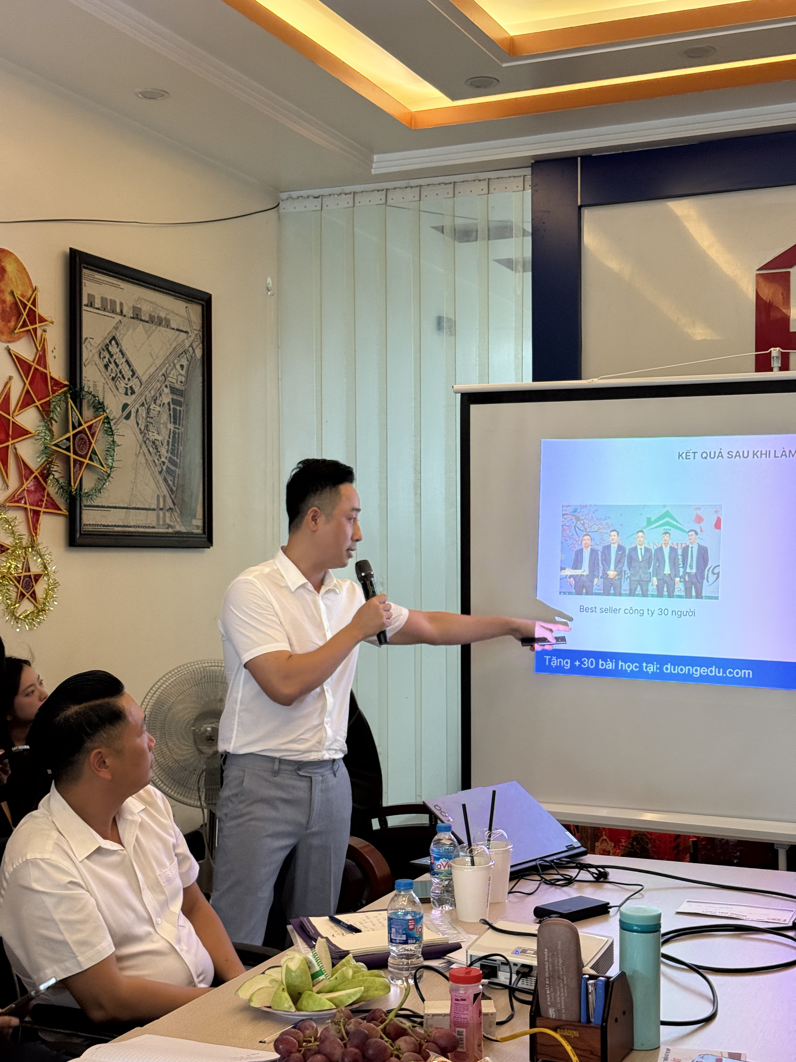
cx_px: 398
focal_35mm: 48
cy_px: 531
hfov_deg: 30.3
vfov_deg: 39.7
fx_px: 1472
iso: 320
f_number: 1.78
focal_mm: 6.76
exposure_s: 1/33
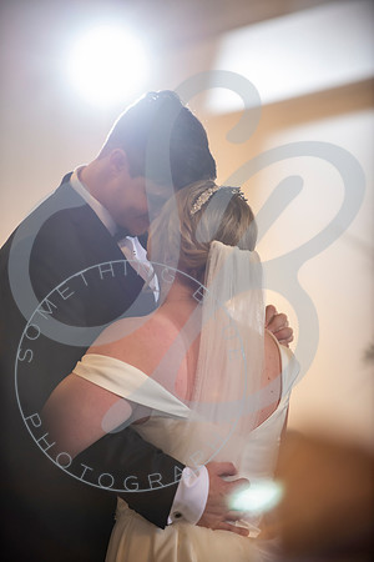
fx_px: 3116
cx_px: 187
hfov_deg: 6.9
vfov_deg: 10.3
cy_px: 281
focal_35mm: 200
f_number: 2.8
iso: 2000
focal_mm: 200
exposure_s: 1/200
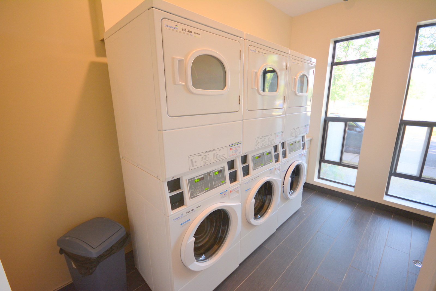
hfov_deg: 100.4
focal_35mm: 15
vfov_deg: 77.3
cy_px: 146
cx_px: 218
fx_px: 182
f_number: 4
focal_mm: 10
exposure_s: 1/60
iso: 400
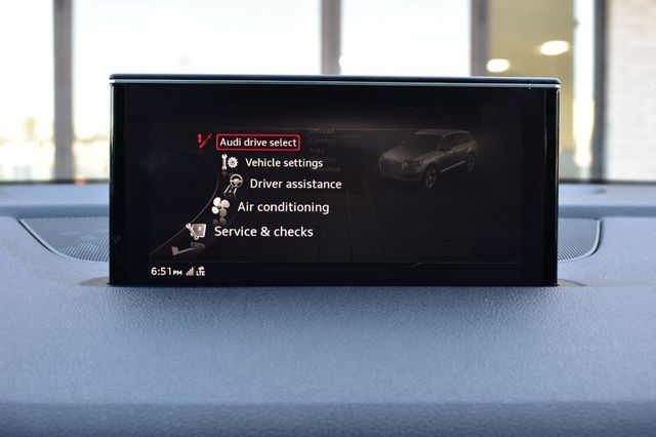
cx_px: 328
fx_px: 874
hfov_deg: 41.1
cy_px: 218
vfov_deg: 28.0
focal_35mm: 48
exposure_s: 1/30
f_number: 7.1
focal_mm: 32
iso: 400
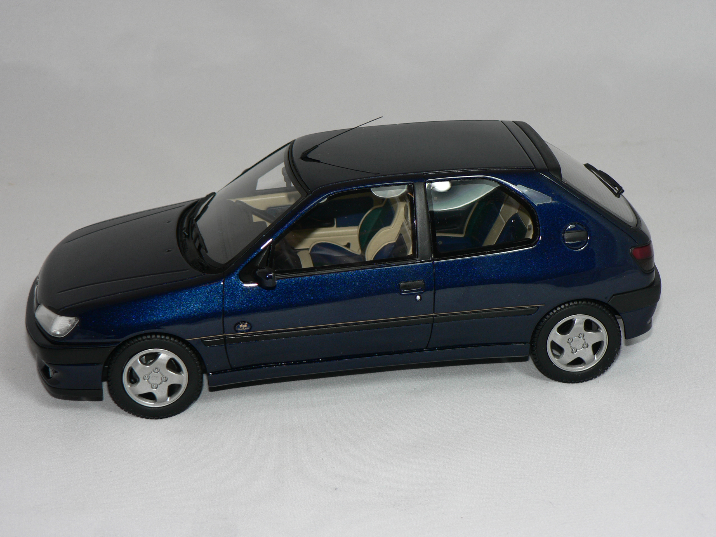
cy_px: 268
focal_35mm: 73
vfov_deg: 20.2
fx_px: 1510
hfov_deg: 26.7
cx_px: 358
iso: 80
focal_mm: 12.2
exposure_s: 1/60
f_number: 3.2
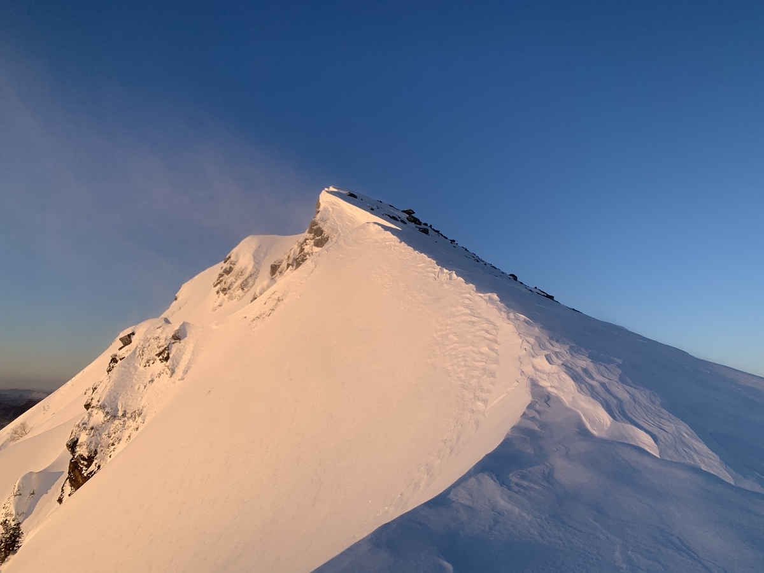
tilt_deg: +10.8
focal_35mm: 26
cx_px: 382
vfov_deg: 53.1
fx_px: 574
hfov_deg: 67.3
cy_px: 286
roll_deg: -0.4
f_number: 1.8
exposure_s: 1/879
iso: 25
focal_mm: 4.25
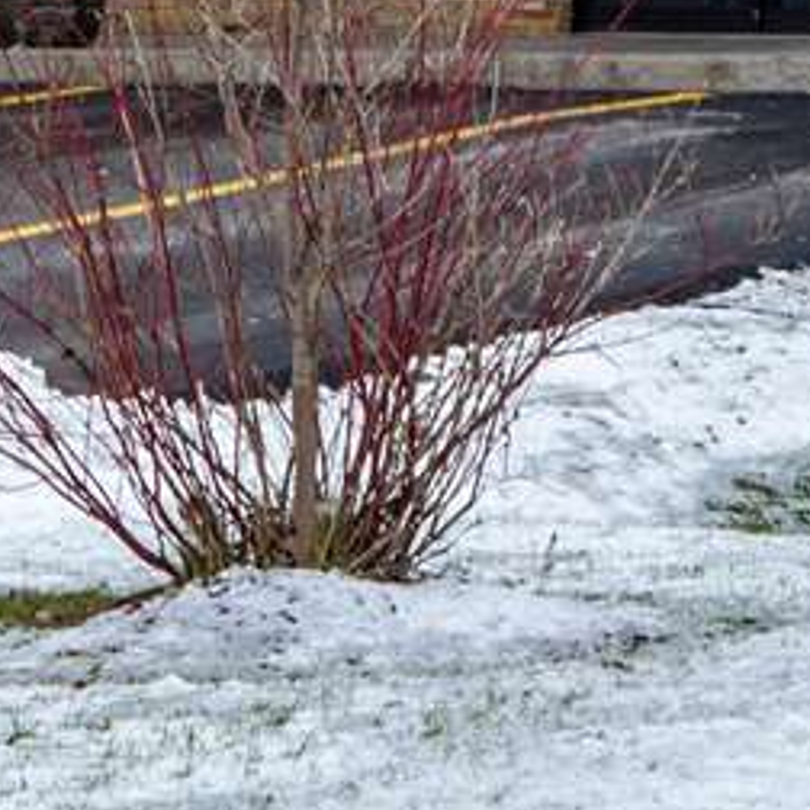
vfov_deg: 11.0
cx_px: 1058
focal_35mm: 152
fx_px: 4024
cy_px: -439
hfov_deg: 11.2
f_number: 10
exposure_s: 1/15
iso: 100
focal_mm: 30
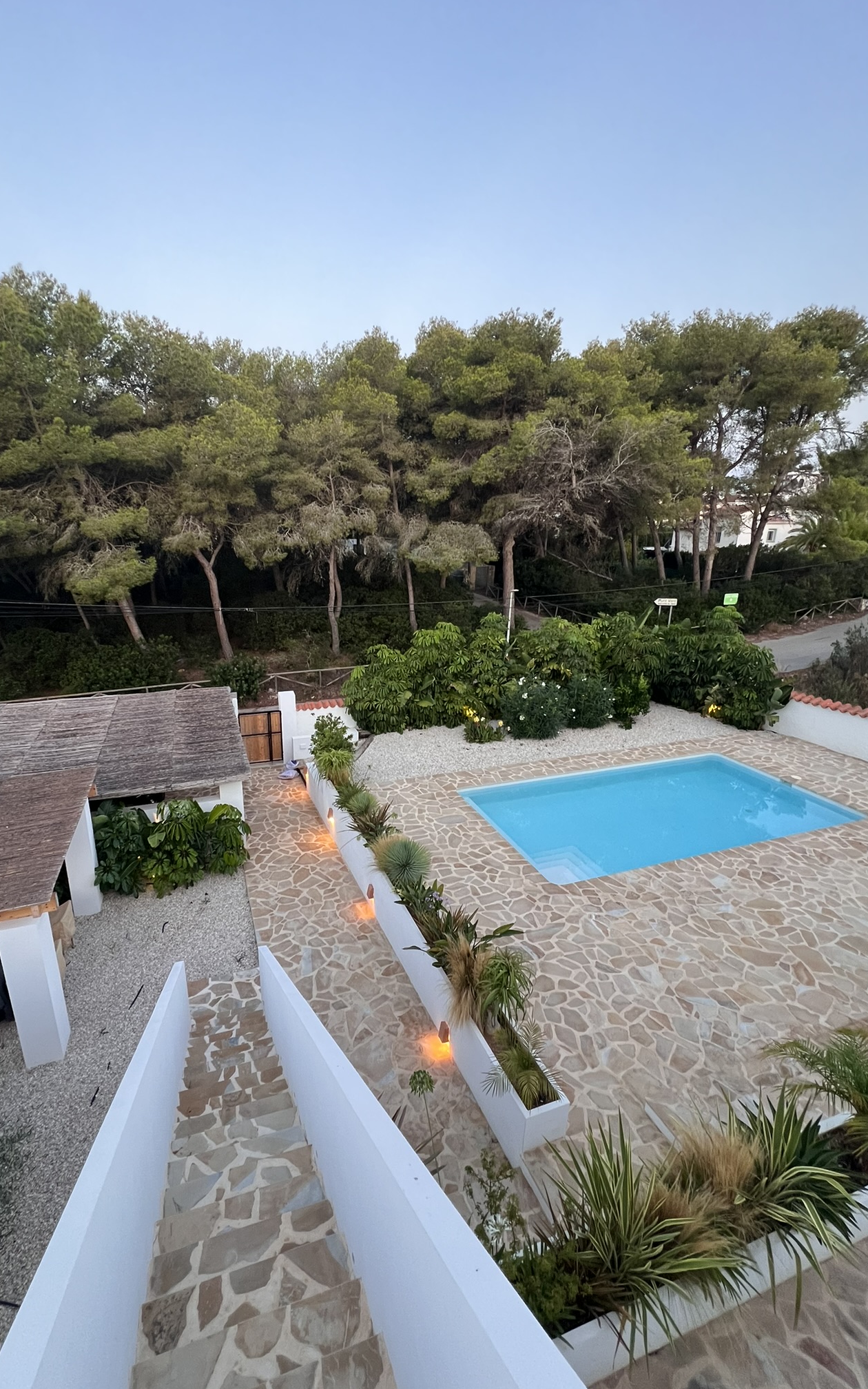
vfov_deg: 105.3
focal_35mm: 14
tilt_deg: -17.3
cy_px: 702
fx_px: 530
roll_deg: +0.5
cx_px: 370
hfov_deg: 78.1
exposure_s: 1/99
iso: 250
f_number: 1.8
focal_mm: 1.57
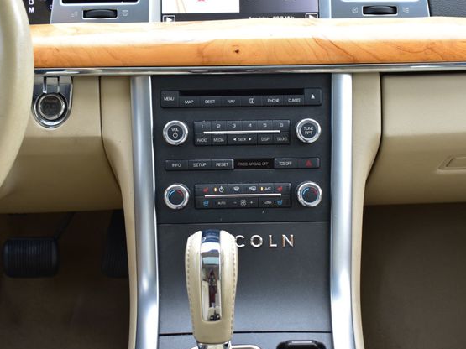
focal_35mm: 52
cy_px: 178
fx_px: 694
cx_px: 242
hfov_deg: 37.1
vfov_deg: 28.3
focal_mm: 31
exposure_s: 1/20
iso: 400
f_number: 6.3
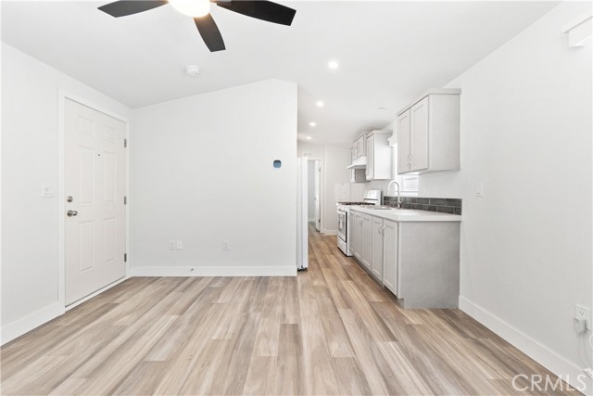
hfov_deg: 100.4
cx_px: 296
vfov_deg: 77.4
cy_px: 198
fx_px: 247
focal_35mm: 15
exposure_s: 1/2
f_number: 9
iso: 100
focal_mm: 10
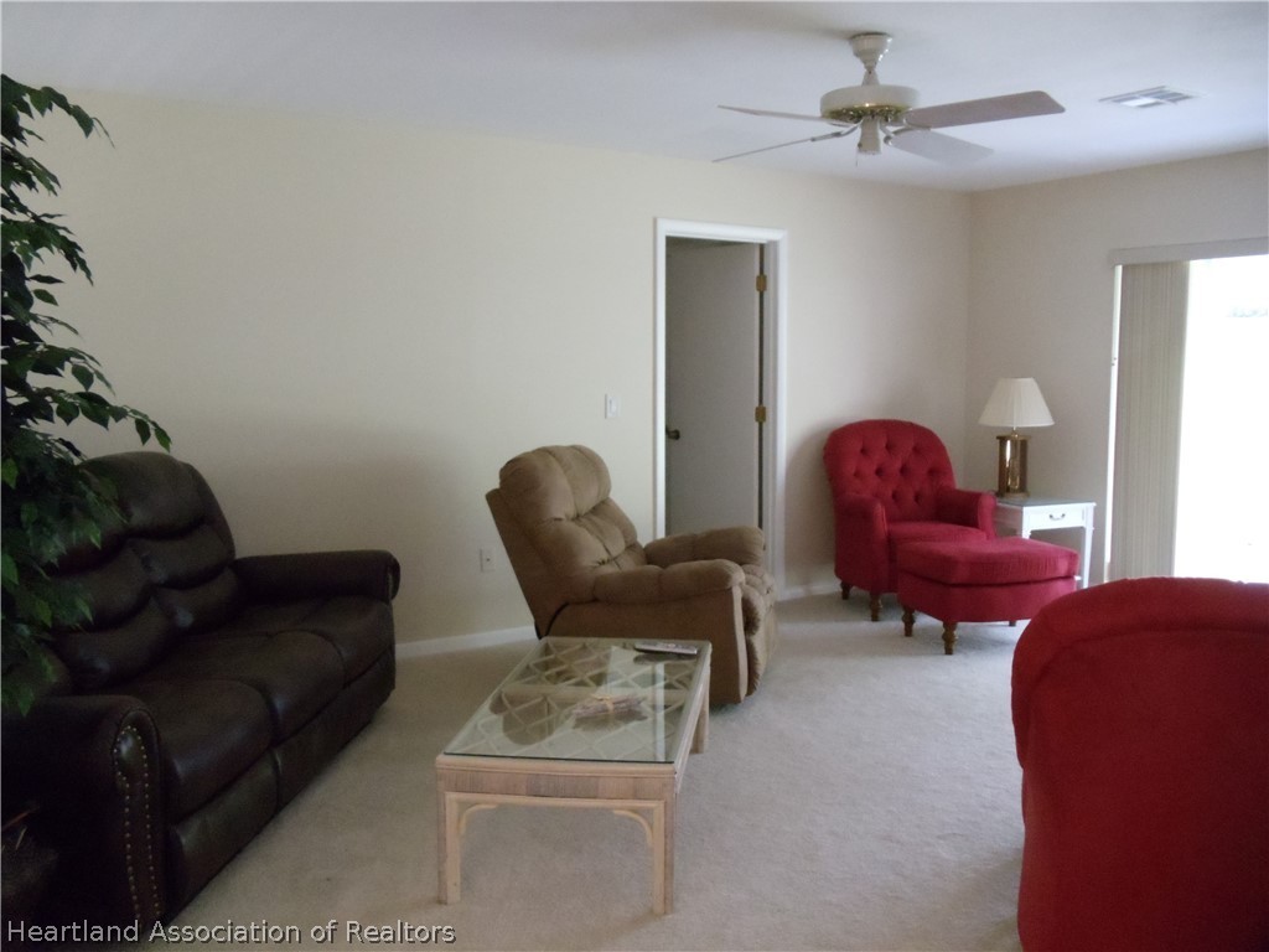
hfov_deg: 42.9
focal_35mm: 44
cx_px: 634
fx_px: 1613
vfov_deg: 32.9
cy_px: 476
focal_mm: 6
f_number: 3.5
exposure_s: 1/30
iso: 800
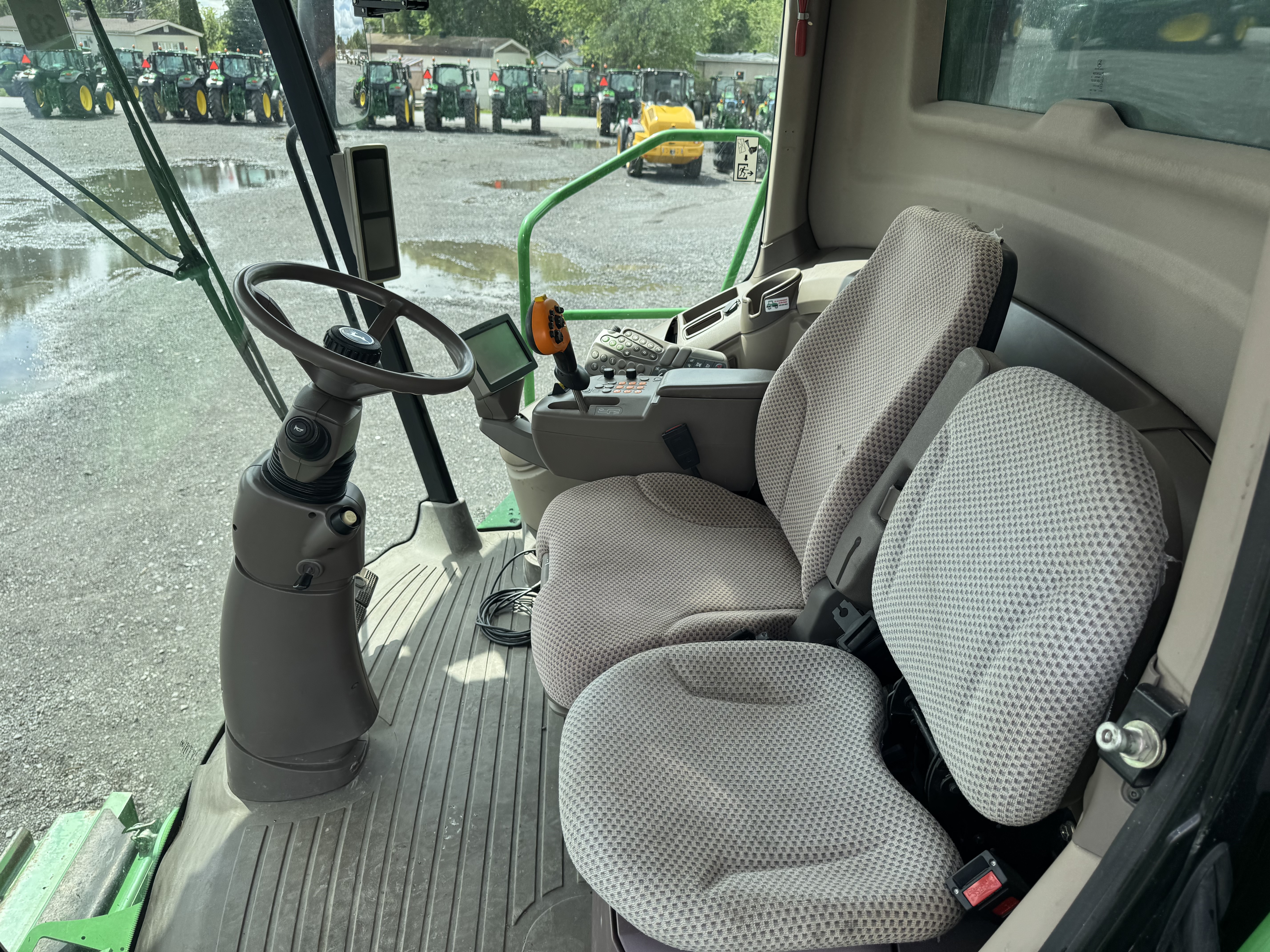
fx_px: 881
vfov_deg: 56.8
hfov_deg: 71.6
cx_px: 635
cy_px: 476
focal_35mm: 24
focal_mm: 6.76
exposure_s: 1/1456
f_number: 1.78
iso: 80
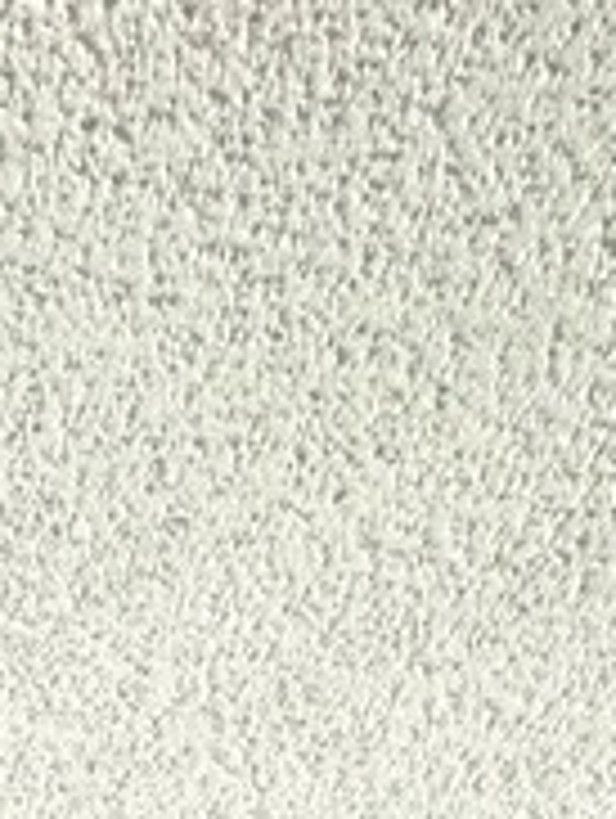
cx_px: -495
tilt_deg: -11.8
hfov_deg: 15.3
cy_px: 2336
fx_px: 1965
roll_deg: -1.4
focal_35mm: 83
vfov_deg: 12.3
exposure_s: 1/120
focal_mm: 2.22
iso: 125
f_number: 2.2
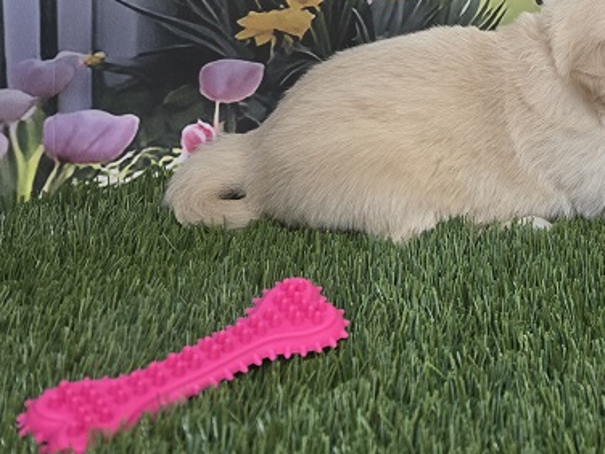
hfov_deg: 35.9
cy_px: 42
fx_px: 856
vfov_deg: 28.5
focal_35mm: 49
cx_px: 576
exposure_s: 1/120
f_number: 1.8
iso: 200
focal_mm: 5.4
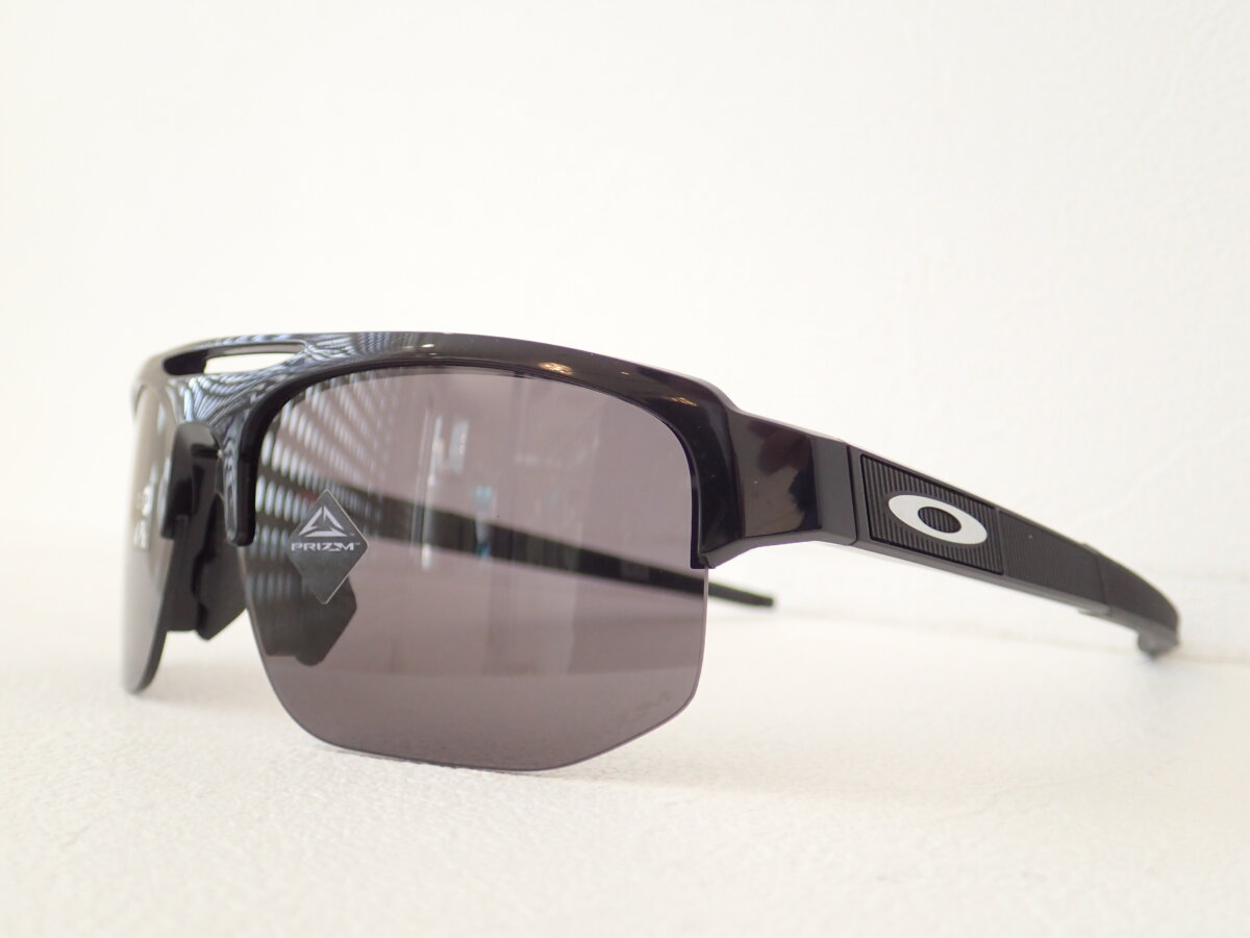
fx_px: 1372
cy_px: 469
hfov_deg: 49.0
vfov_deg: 37.7
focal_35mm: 38
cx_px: 625
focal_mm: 6.86
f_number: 2.7
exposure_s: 1/60
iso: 200
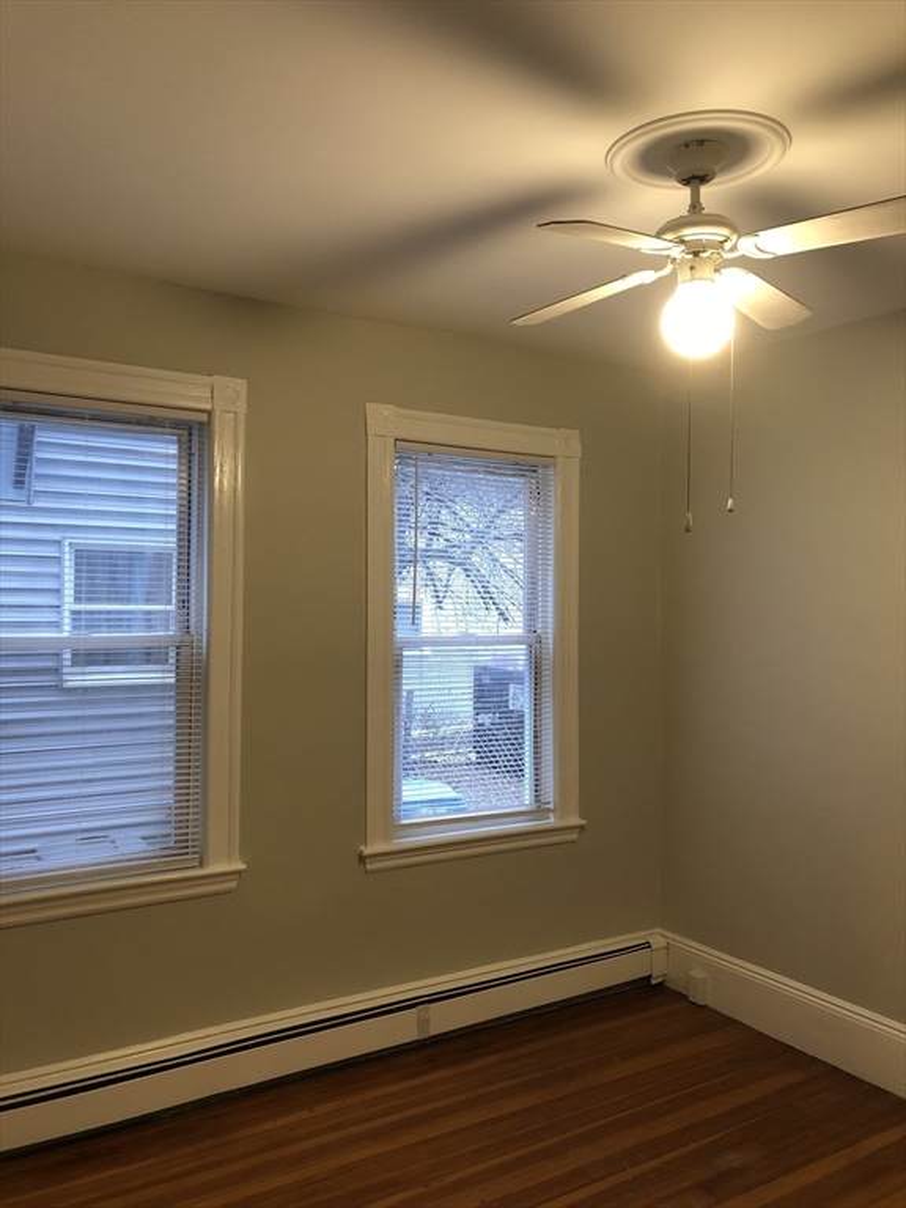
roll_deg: -0.3
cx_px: 453
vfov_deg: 63.4
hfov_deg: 49.7
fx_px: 977
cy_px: 604
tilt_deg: +0.8
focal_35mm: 28
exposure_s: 1/15
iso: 40
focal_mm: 4
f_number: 1.8
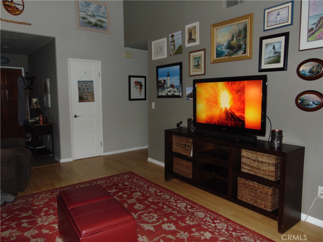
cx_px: 162
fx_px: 233
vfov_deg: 54.9
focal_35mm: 25
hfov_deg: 69.4
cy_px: 121
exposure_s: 1/30
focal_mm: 4.5
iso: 200
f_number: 3
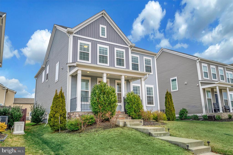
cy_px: 78
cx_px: 116
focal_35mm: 26
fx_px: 171
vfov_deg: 48.7
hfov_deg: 68.4
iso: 140
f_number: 5.6
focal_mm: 26.5
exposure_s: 1/250
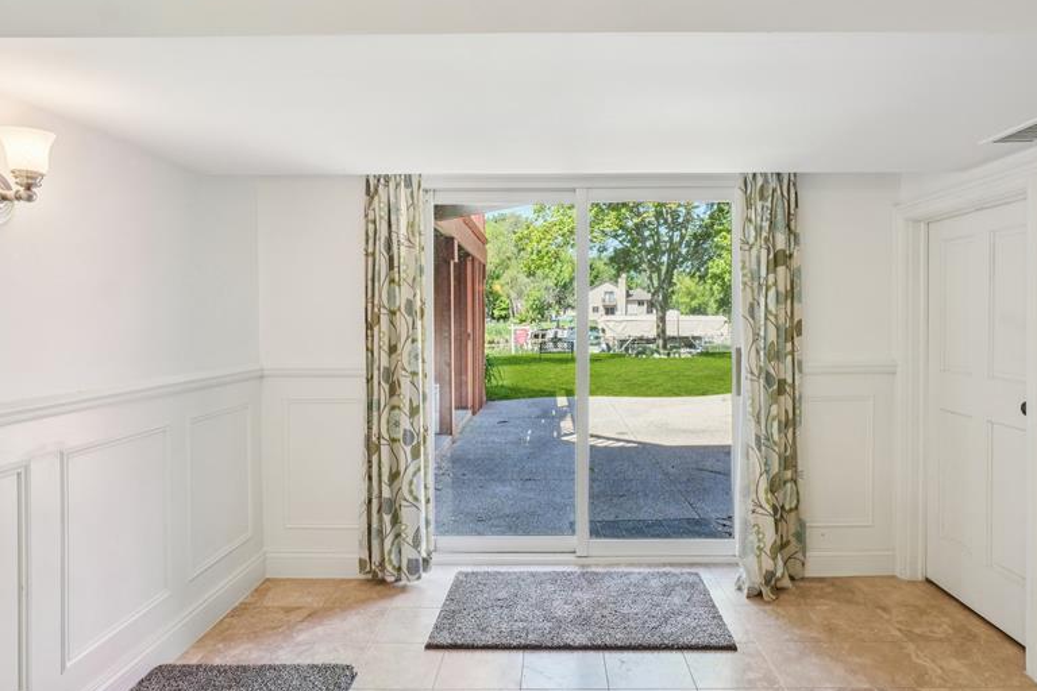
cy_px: 336
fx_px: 576
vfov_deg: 61.9
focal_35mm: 20
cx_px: 616
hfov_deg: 83.1
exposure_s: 1/30
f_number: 8
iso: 400
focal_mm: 10
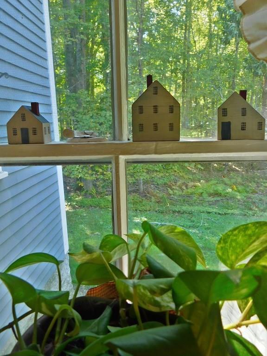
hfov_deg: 46.8
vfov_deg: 60.0
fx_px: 309
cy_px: 178
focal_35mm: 30
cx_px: 134
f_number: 3.2
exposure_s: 1/30
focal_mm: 5.3
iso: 200
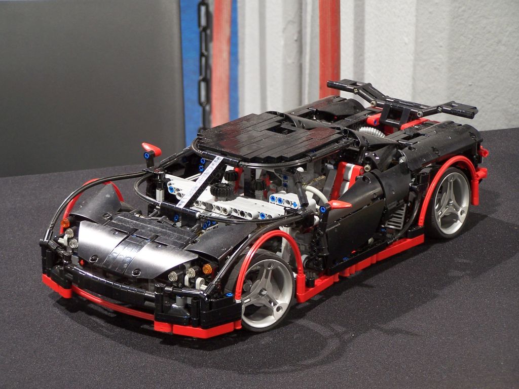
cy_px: 194
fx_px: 1919
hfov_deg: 15.4
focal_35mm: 128
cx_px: 260
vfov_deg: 11.6
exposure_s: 1/2
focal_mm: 21.2
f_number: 3.2
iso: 80
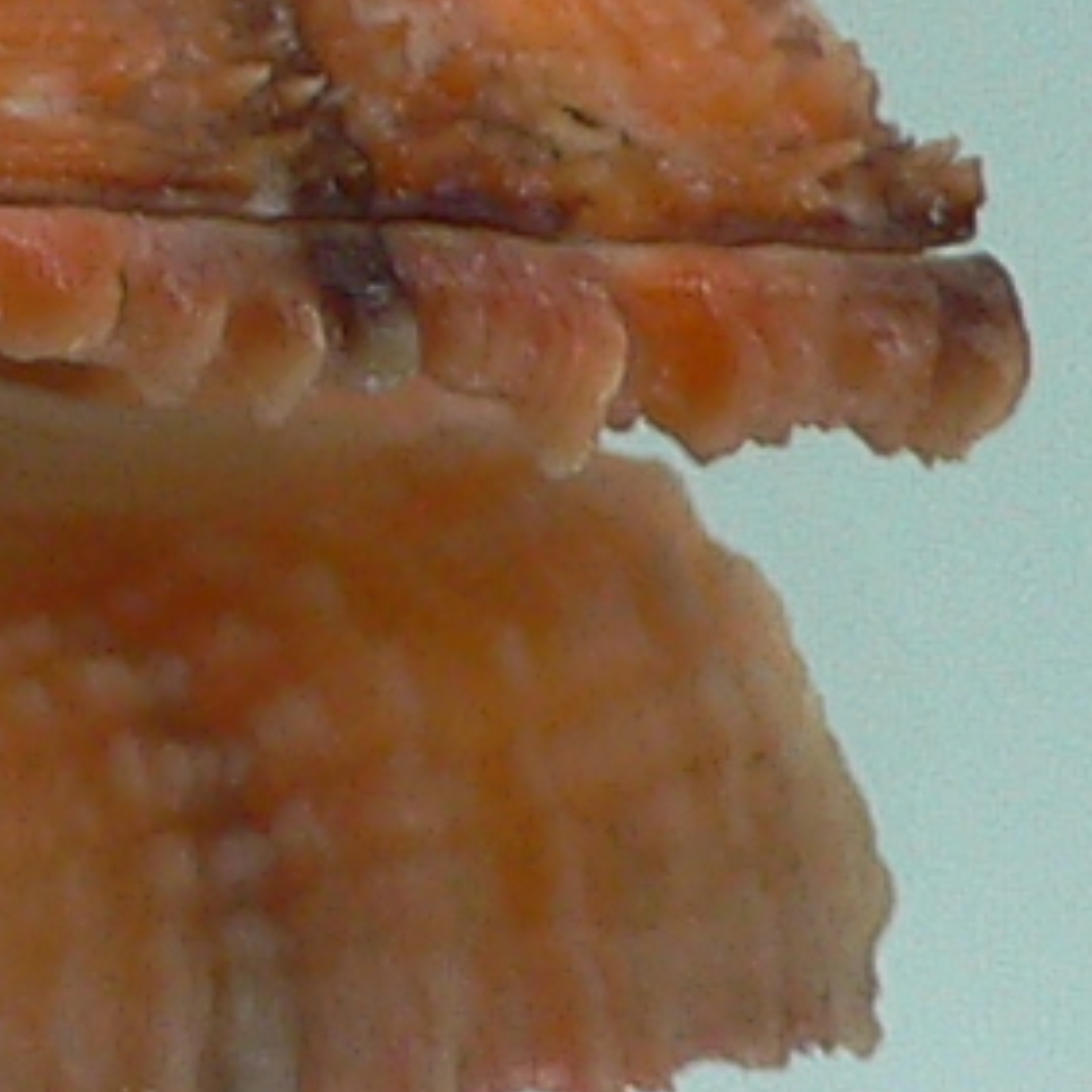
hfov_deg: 7.7
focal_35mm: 220
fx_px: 7852
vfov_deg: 7.7
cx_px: -745
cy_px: -996
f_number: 2.8
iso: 100
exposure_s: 1/60
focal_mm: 4.6
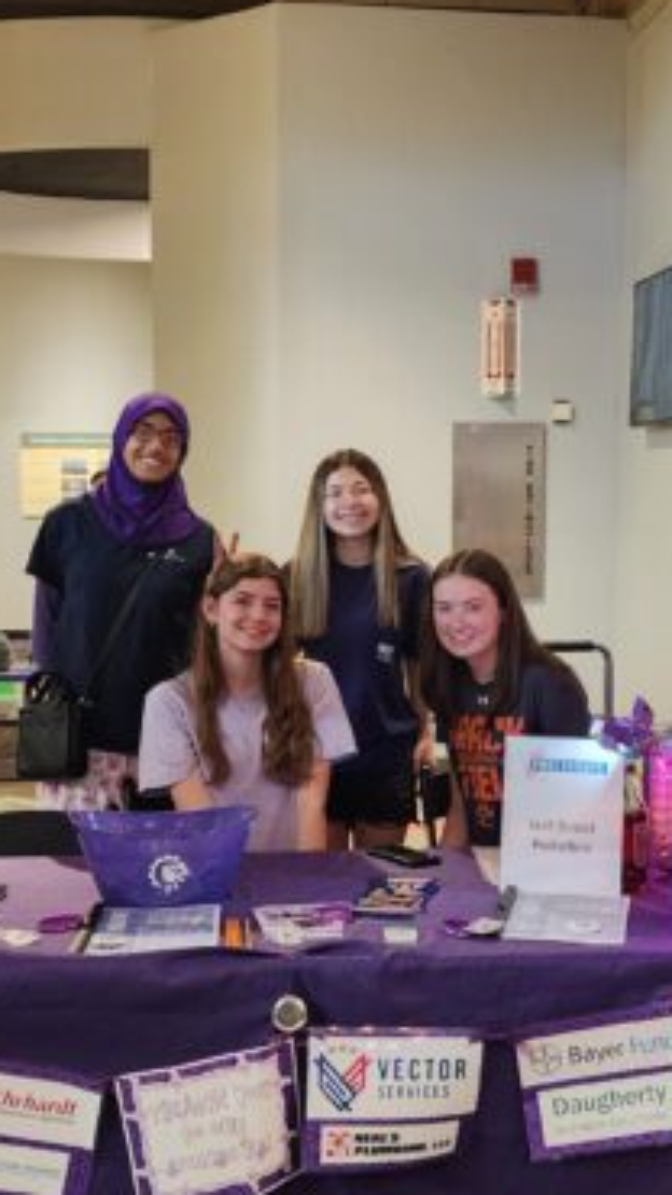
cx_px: 394
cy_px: 627
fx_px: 1648
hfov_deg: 23.0
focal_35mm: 52
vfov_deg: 39.9
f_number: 1.8
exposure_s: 1/30
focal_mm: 6.4
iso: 500
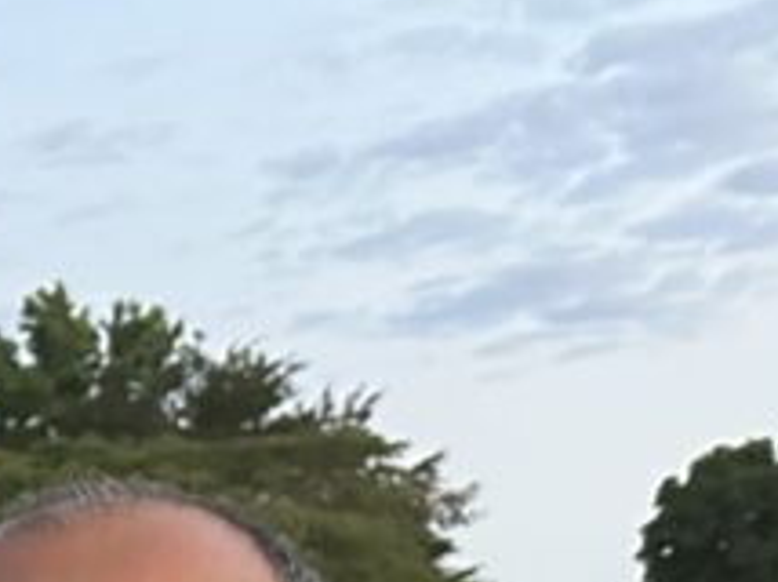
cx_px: -1040
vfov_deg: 11.1
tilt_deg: -11.2
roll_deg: +1.1
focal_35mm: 115
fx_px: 2582
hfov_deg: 13.2
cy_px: 1339
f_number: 1.78
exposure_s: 1/60
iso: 800
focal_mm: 6.86
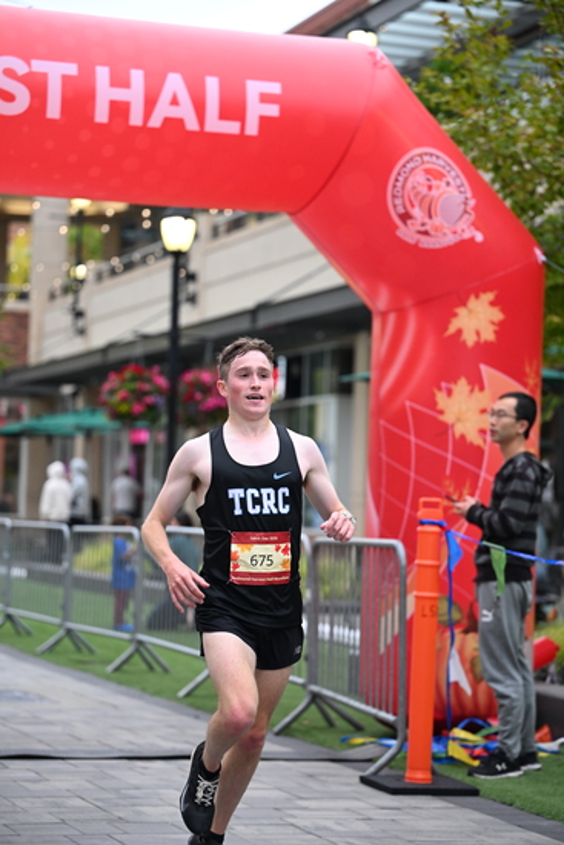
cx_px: 282
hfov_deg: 14.9
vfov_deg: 22.1
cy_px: 422
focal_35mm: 92
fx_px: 2160
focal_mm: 92
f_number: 2.8
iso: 1600
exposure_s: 1/1000
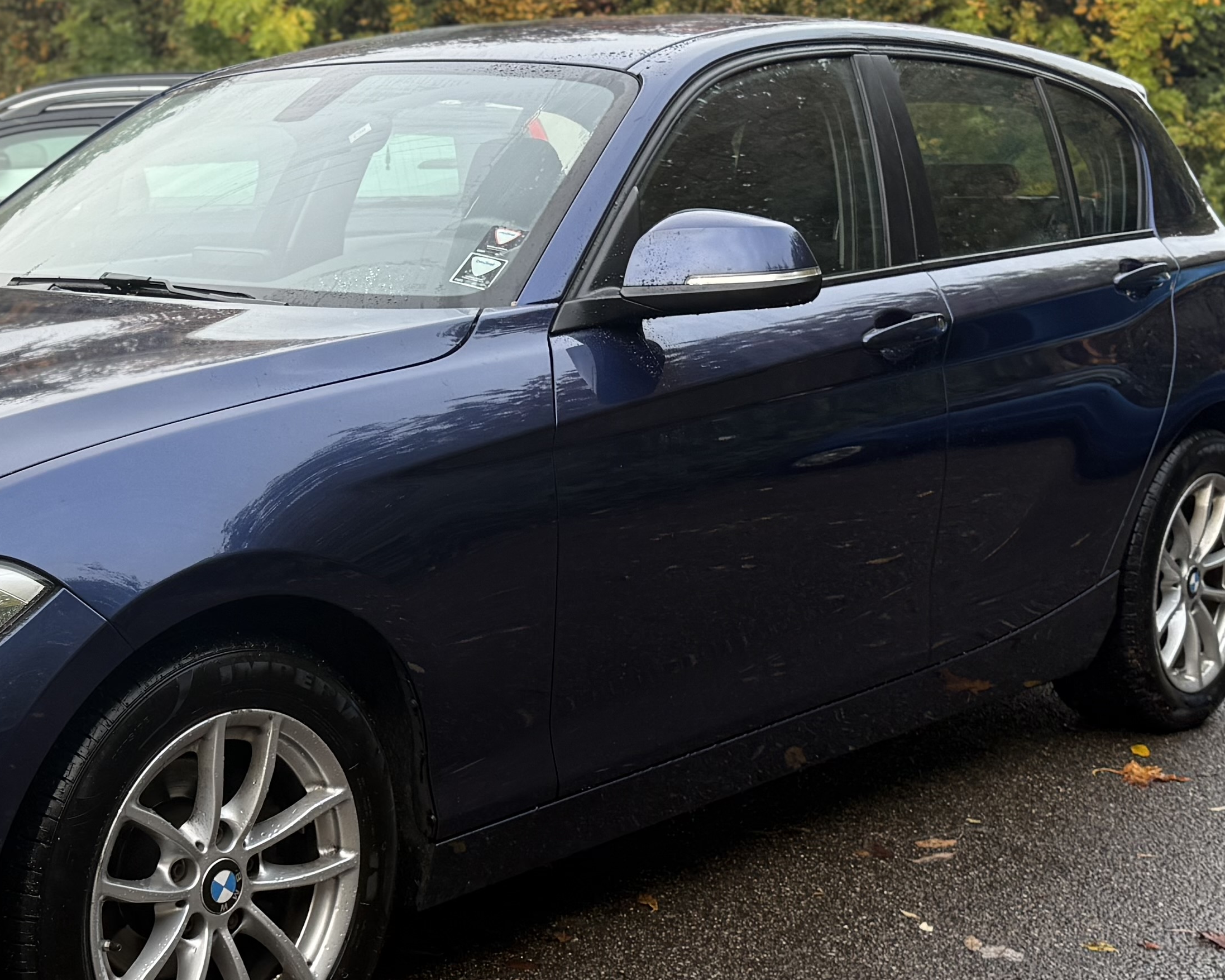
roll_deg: +0.5
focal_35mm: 61
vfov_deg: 25.0
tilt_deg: -9.8
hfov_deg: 30.0
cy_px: 535
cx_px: 203
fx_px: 2211
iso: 100
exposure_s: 1/150
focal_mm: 6.76
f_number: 1.78
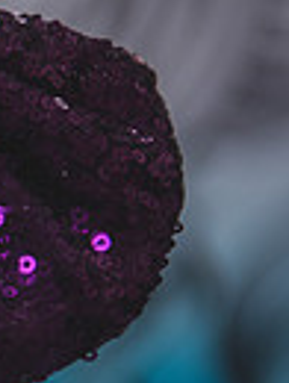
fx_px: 3329
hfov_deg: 4.8
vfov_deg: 6.6
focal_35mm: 300
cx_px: -554
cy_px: 376
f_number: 2.8
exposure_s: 1/160
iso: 100
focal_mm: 70
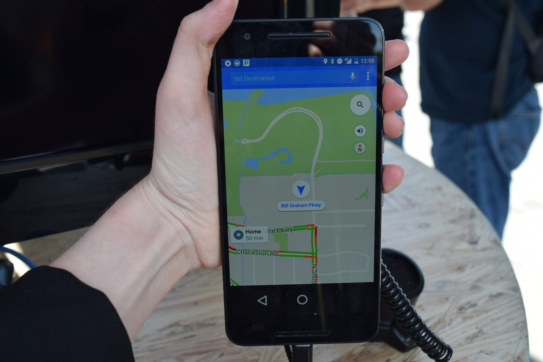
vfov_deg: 33.4
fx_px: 603
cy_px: 182
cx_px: 274
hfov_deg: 48.5
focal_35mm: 40
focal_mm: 26
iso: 400
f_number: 8
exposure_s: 1/250
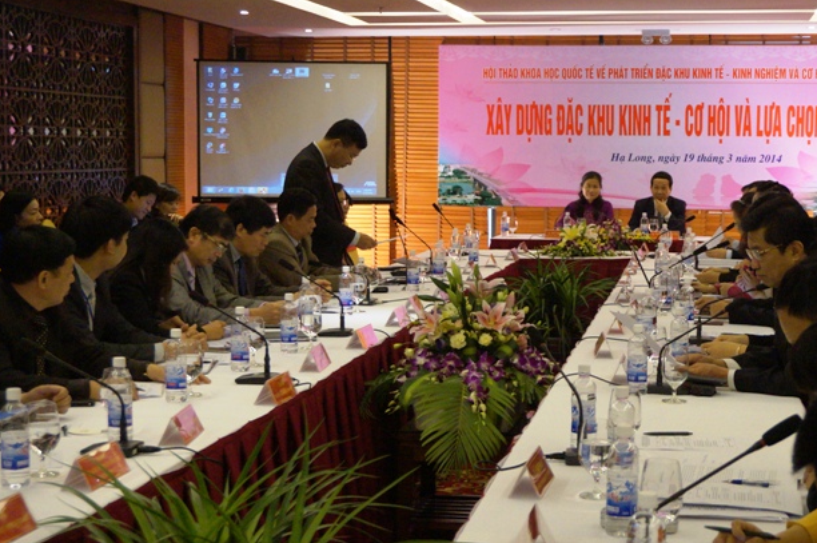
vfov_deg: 19.5
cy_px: 286
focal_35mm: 70
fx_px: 1579
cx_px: 490
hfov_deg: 28.9
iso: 3200
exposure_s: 1/160
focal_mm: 37
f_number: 5.6
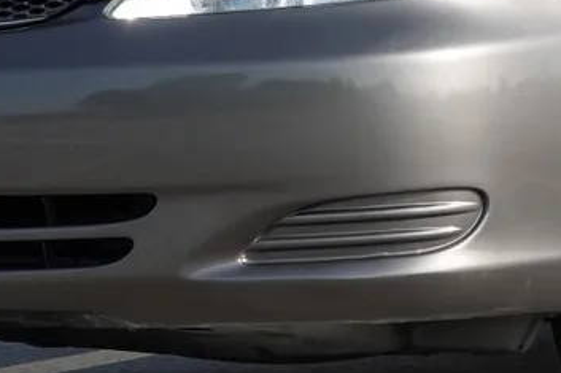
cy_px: -130
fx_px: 13722
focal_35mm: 881
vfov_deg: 1.6
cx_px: 946
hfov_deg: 2.3
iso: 100
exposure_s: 1/500
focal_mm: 93.9
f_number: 4
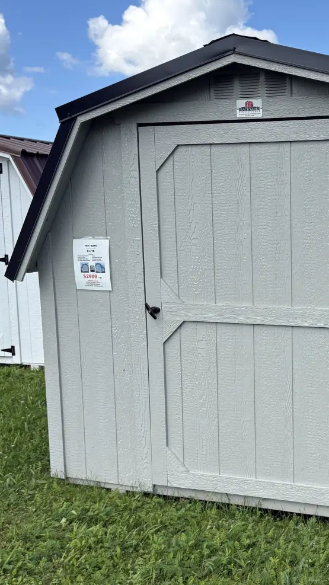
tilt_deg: -6.1
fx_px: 760
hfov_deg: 23.8
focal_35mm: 49
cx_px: 296
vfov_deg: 42.0
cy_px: 330
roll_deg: +0.4
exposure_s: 1/2865
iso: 50
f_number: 1.6
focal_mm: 5.96
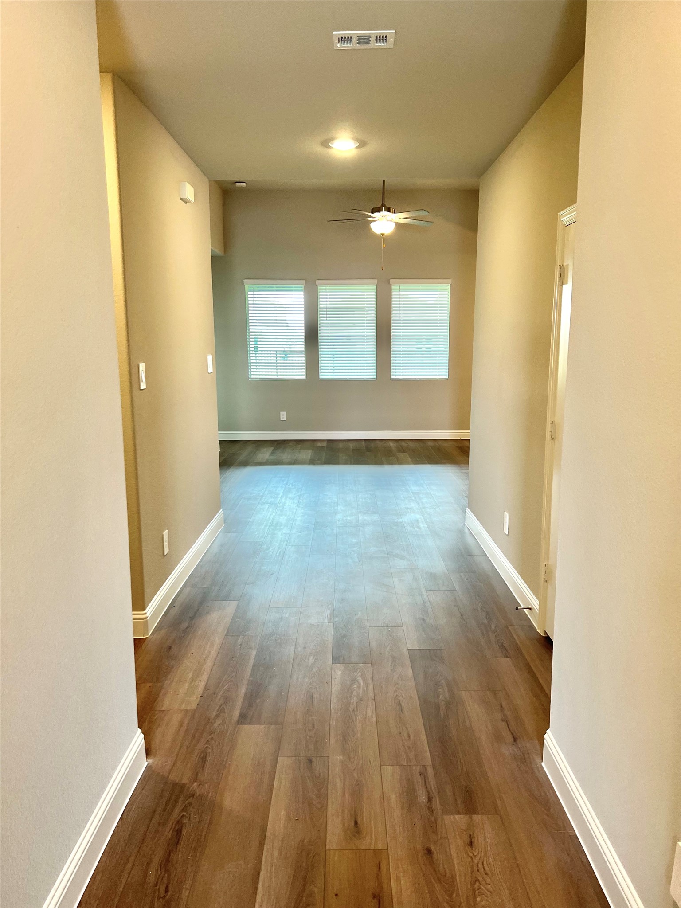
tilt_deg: -10.2
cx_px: 340
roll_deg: +0.5
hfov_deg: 53.1
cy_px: 454
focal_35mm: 26
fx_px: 682
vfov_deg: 67.3
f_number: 1.5
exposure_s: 1/120
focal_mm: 5.7
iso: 125
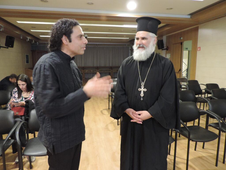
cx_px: 113
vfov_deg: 56.8
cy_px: 85
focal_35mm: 24
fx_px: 157
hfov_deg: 71.6
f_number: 3
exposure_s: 1/8
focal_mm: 4.3
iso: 560
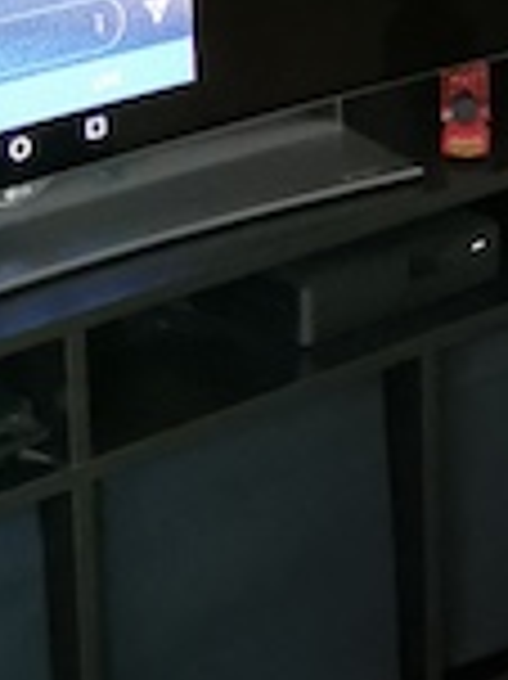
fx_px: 3272
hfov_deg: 8.2
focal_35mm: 167
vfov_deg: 11.7
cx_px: 1232
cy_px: 43
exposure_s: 1/60
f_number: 1.6
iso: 400
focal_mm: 5.56
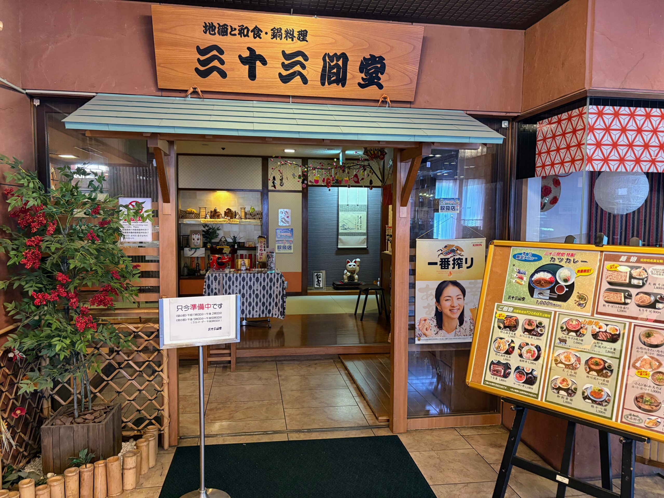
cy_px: 249
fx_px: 499
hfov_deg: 67.3
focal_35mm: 26
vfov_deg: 53.1
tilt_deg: -3.7
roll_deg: +0.1
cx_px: 332
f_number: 1.6
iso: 400
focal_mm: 5.96
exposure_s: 1/50
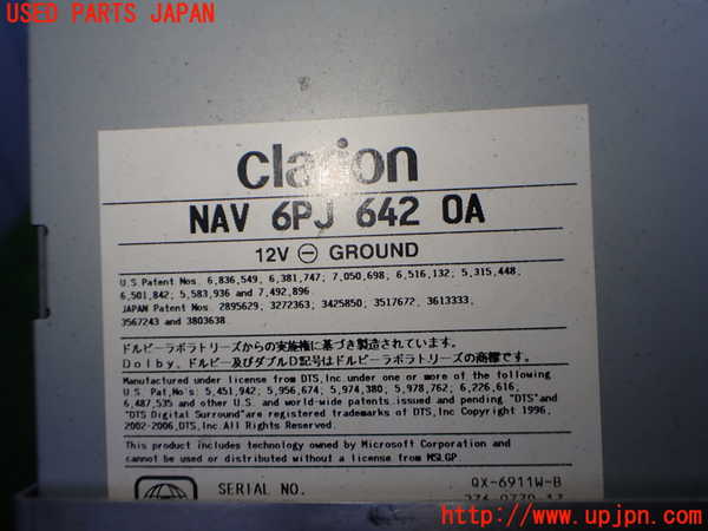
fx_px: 614
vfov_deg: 46.8
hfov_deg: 60.0
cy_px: 266
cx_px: 354
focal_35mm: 30
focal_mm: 5.4
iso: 100
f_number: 2.3
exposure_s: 1/200
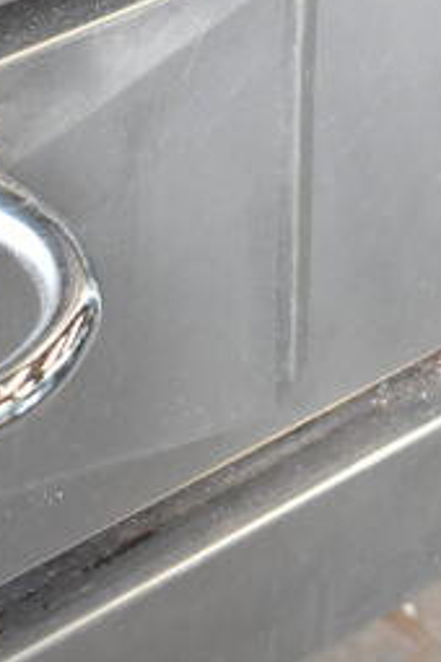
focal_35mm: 183
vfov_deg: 10.6
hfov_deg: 7.3
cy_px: -488
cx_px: 752
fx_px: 3362
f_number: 4.5
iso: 1600
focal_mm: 34
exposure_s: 1/80
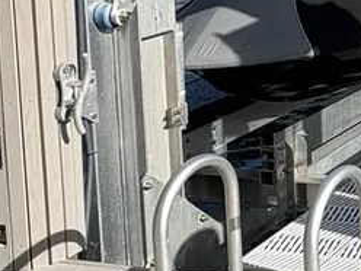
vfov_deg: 17.9
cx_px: 664
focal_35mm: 79
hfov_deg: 18.7
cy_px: -42
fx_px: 824
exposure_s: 1/1709
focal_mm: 2.22
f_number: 2.2
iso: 50
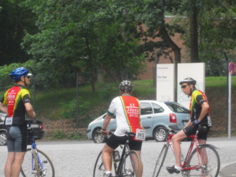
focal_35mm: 157
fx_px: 1070
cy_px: 111
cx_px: 112
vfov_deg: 9.4
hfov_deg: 12.6
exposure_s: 1/60
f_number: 5.9
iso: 200
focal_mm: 18.6
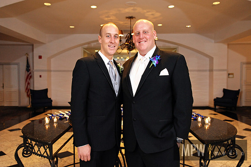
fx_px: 223
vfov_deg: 41.1
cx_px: 126
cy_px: 84
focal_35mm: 32
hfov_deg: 58.7
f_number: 3.2
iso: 2500
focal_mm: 32
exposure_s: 1/200
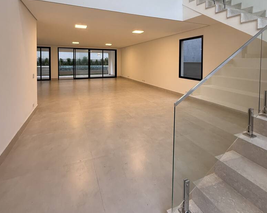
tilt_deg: -0.5
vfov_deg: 68.3
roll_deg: -0.7
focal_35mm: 19
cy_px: 66
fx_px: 150
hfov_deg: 83.3
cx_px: 134
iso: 160
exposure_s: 1/120
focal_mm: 2.22
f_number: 2.2
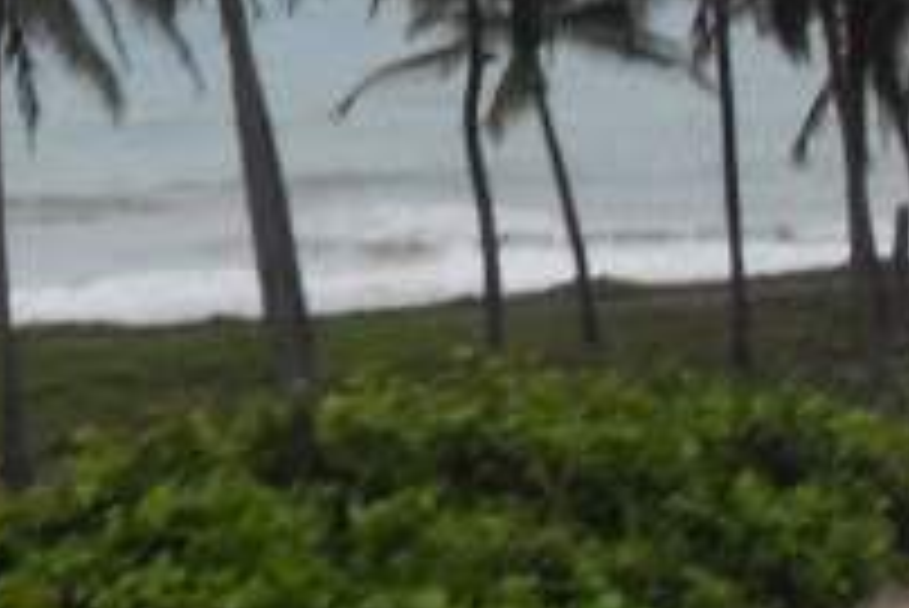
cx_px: -572
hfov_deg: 10.9
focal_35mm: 179
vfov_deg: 7.5
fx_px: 4523
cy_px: -450
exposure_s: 1/180
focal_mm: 6.3
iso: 80
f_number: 7
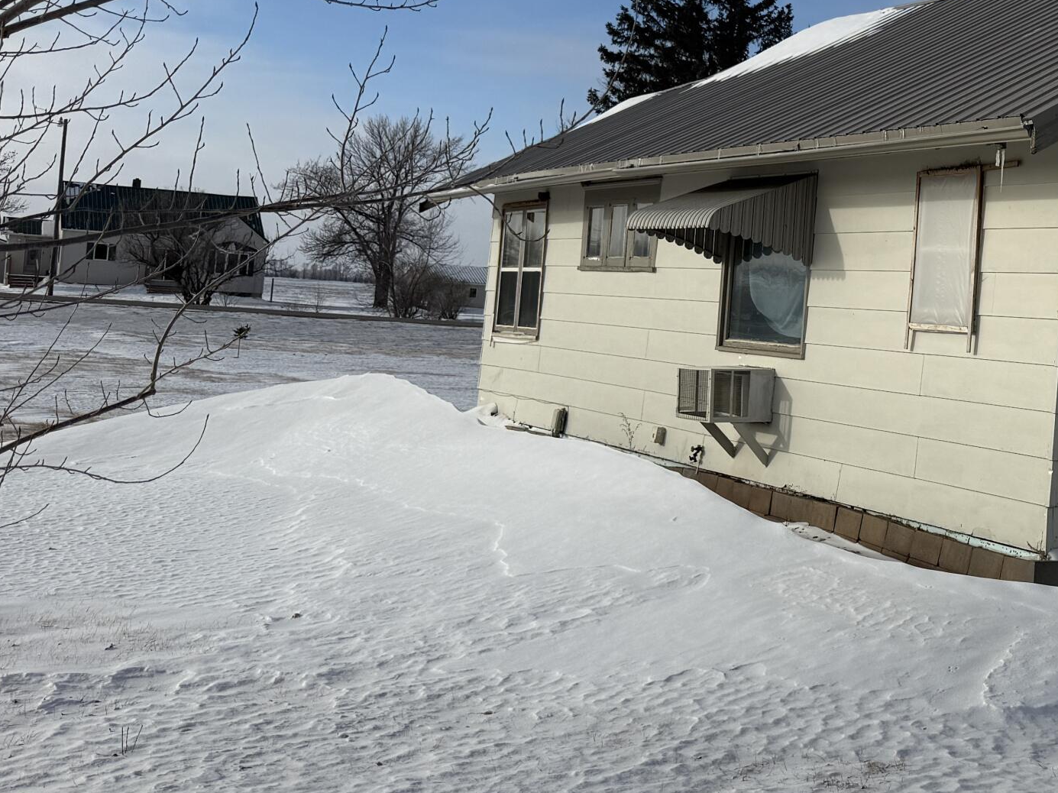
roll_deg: -3.2
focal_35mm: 52
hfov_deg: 32.9
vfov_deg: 27.8
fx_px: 1589
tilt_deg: +3.4
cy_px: 264
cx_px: 1127
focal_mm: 6.76
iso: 80
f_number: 1.78
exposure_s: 1/10309
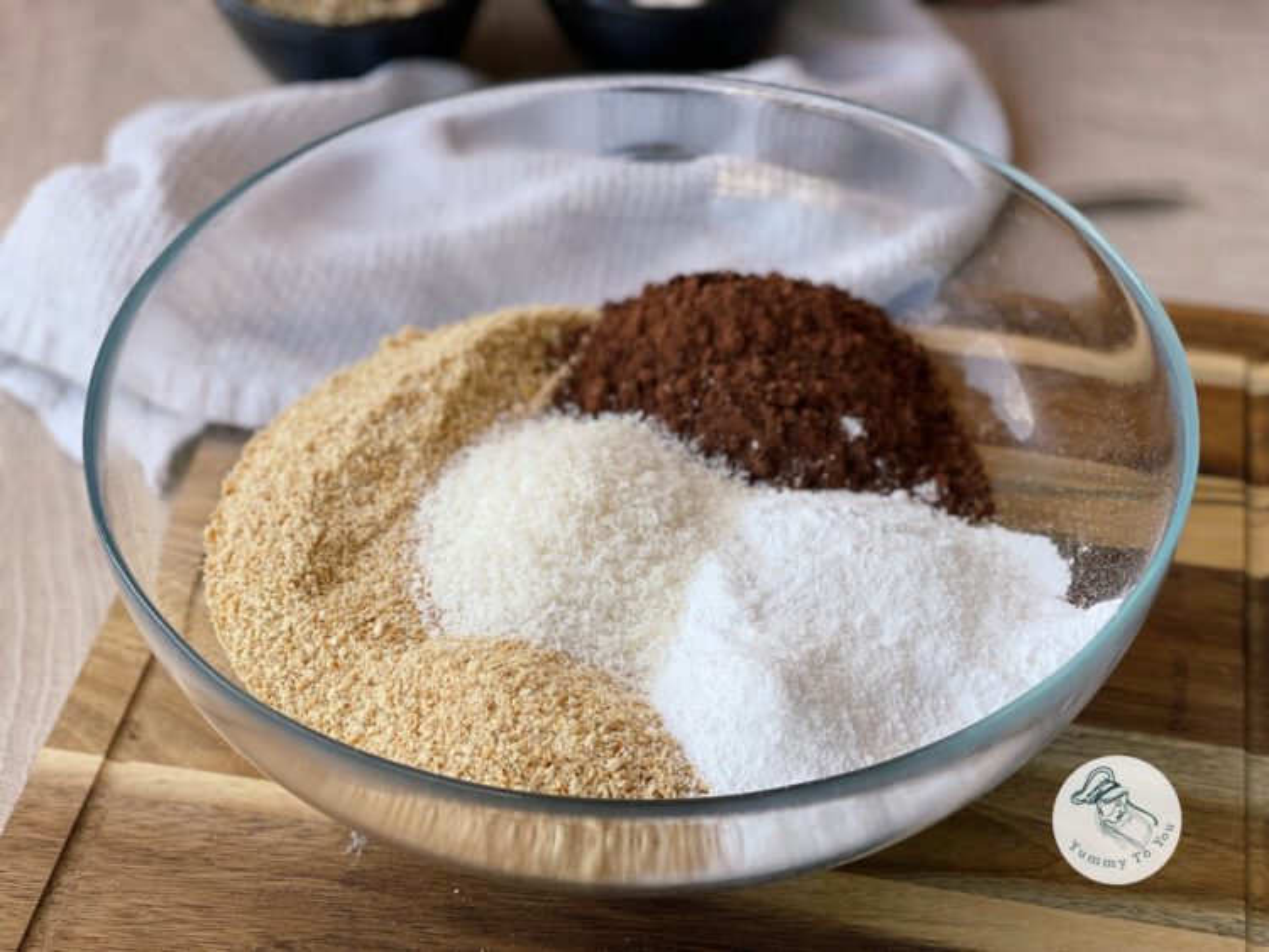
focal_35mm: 64
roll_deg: +1.1
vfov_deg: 22.9
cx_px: 634
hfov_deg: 30.3
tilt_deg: -43.9
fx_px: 2347
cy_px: 476
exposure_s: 1/595
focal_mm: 7.5
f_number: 2.2
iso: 32
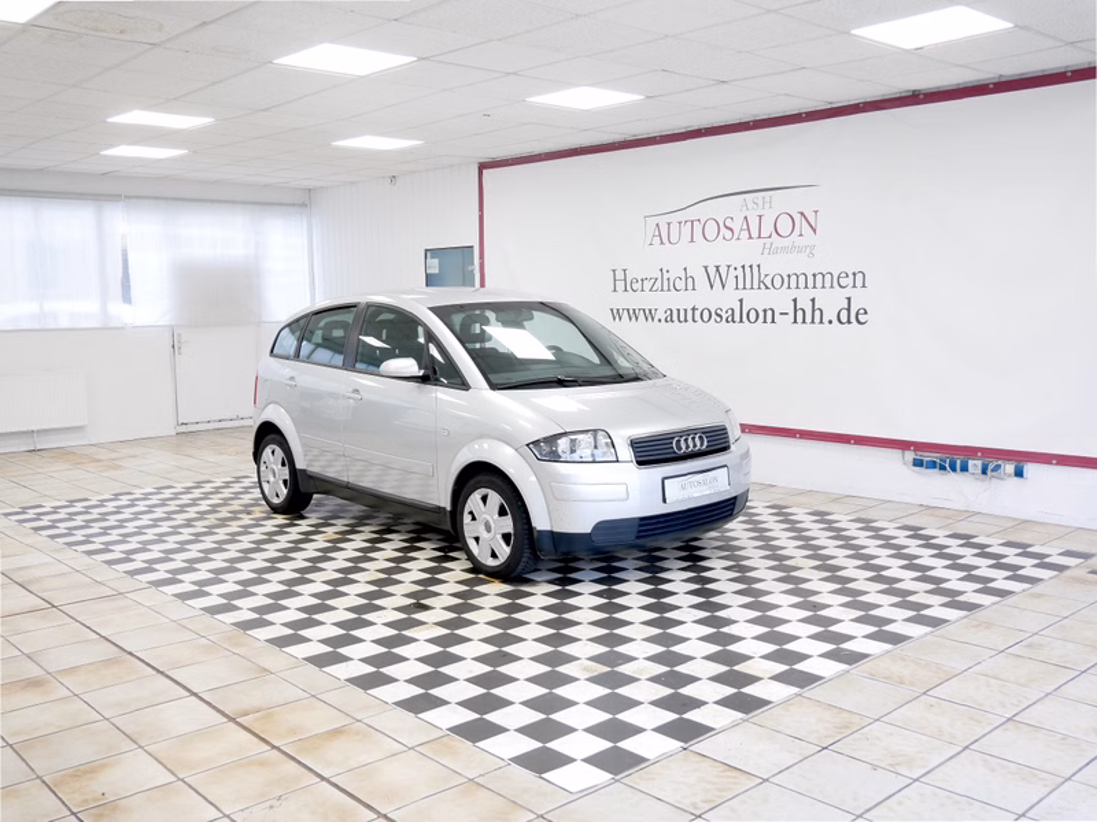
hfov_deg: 54.0
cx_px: 548
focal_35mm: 34
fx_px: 1077
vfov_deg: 41.8
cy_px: 411
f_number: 3.8
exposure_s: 1/60
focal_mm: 17
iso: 800
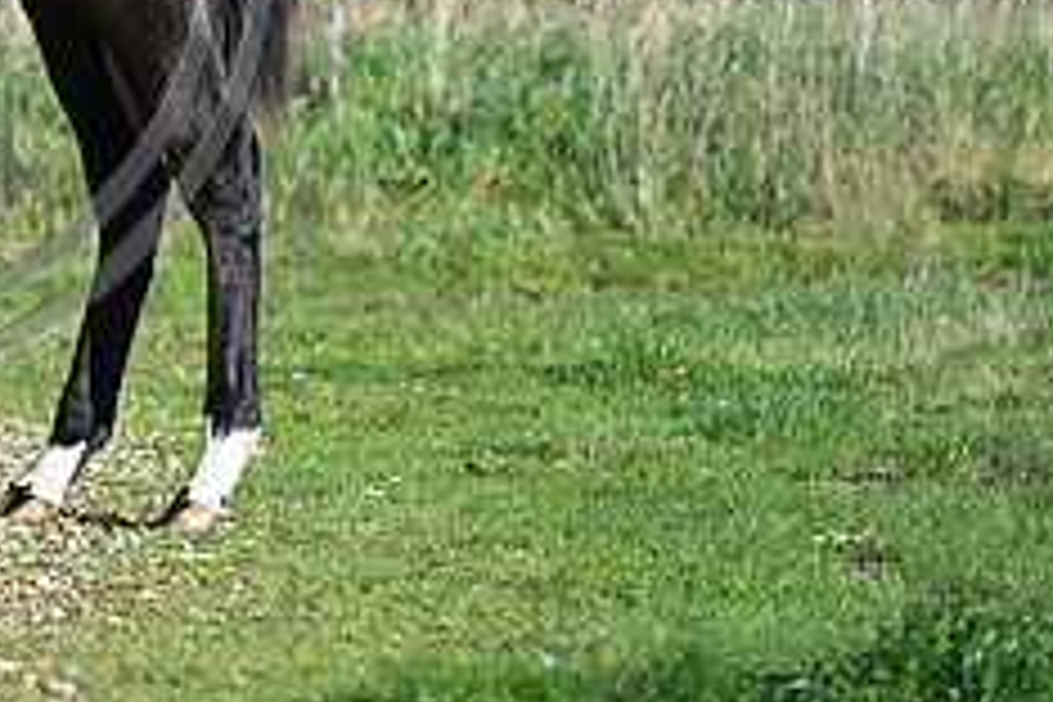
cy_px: -133
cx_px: -238
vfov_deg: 4.1
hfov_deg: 6.1
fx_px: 9769
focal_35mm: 334
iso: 280
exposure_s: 1/1250
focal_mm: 135
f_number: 4.5
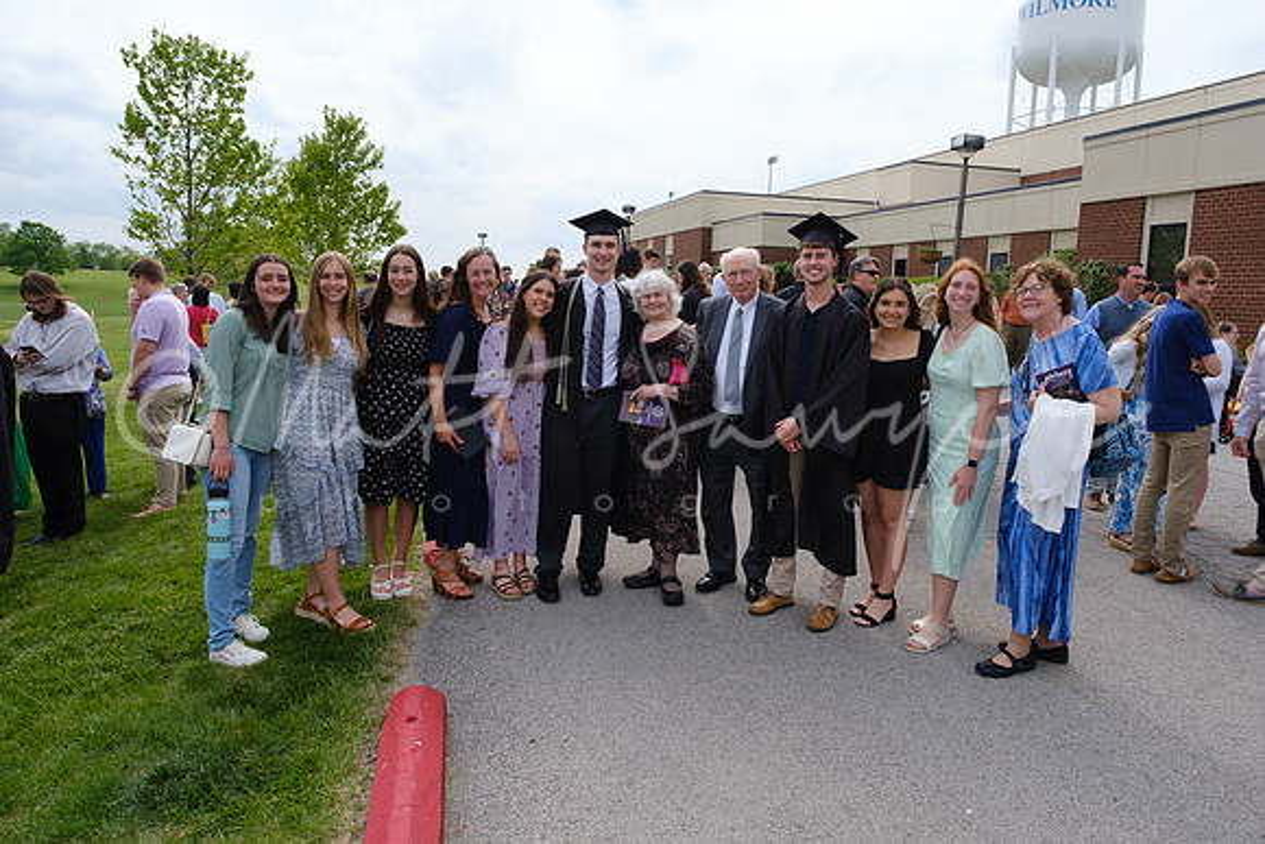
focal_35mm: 24
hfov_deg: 73.7
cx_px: 632
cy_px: 422
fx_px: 843
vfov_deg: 53.2
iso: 400
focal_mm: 16
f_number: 11
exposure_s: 1/250
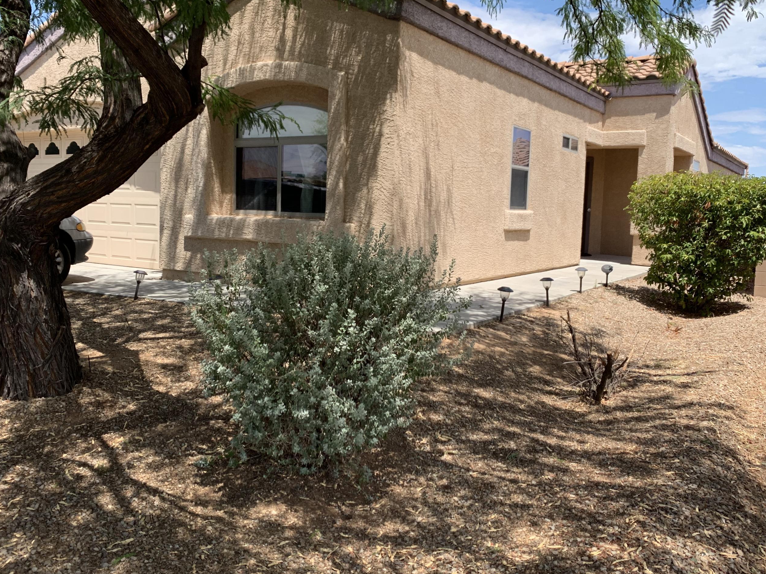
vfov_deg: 45.4
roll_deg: -1.9
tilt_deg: -4.8
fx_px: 686
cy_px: 271
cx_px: 371
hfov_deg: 58.3
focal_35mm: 31
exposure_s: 1/1205
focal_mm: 4.25
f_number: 1.8
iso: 25
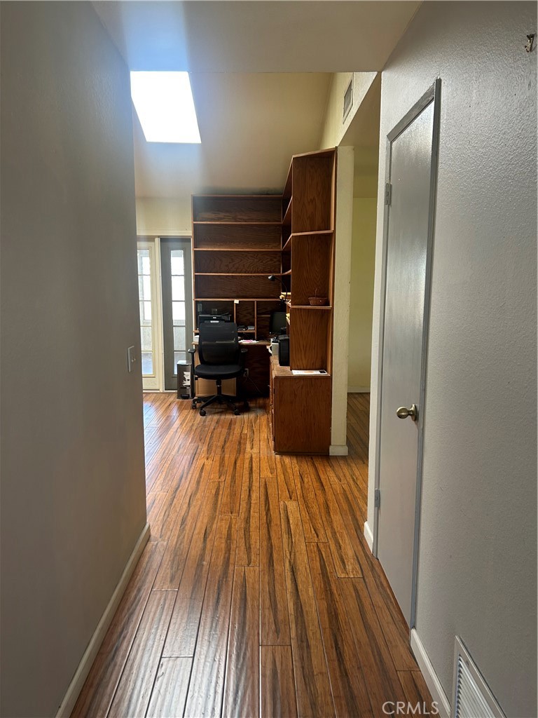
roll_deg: -2.7
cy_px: 359
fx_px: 539
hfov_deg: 53.1
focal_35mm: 26
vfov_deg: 67.3
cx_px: 269
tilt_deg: -10.3
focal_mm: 5.7
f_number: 1.5
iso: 125
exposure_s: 1/120
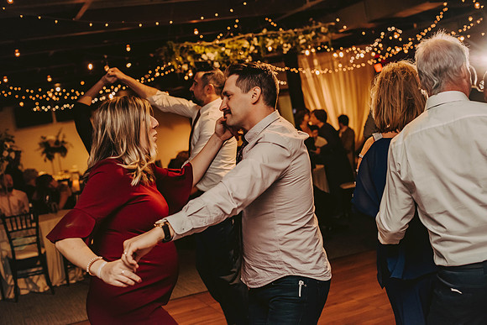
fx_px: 677
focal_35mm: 50
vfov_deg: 27.0
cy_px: 162
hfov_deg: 39.6
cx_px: 244
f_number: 3.2
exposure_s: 1/200
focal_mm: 50
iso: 2000
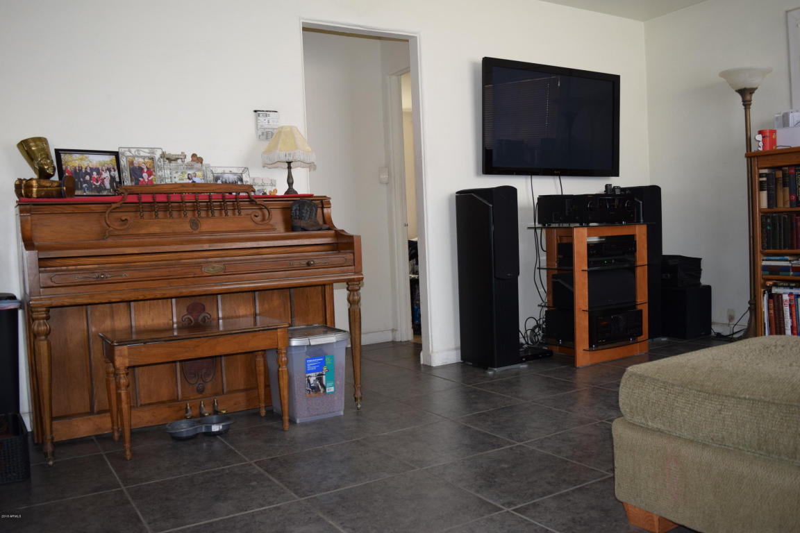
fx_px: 667
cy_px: 266
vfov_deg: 43.6
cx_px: 400
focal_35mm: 30
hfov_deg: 61.9
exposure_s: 1/60
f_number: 4
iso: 800
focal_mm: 20
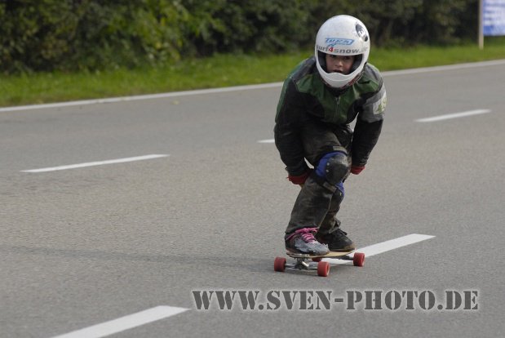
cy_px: 169
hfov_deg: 6.9
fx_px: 4212
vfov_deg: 4.6
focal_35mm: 300
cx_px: 252
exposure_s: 1/500
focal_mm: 200
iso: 400
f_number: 5.6
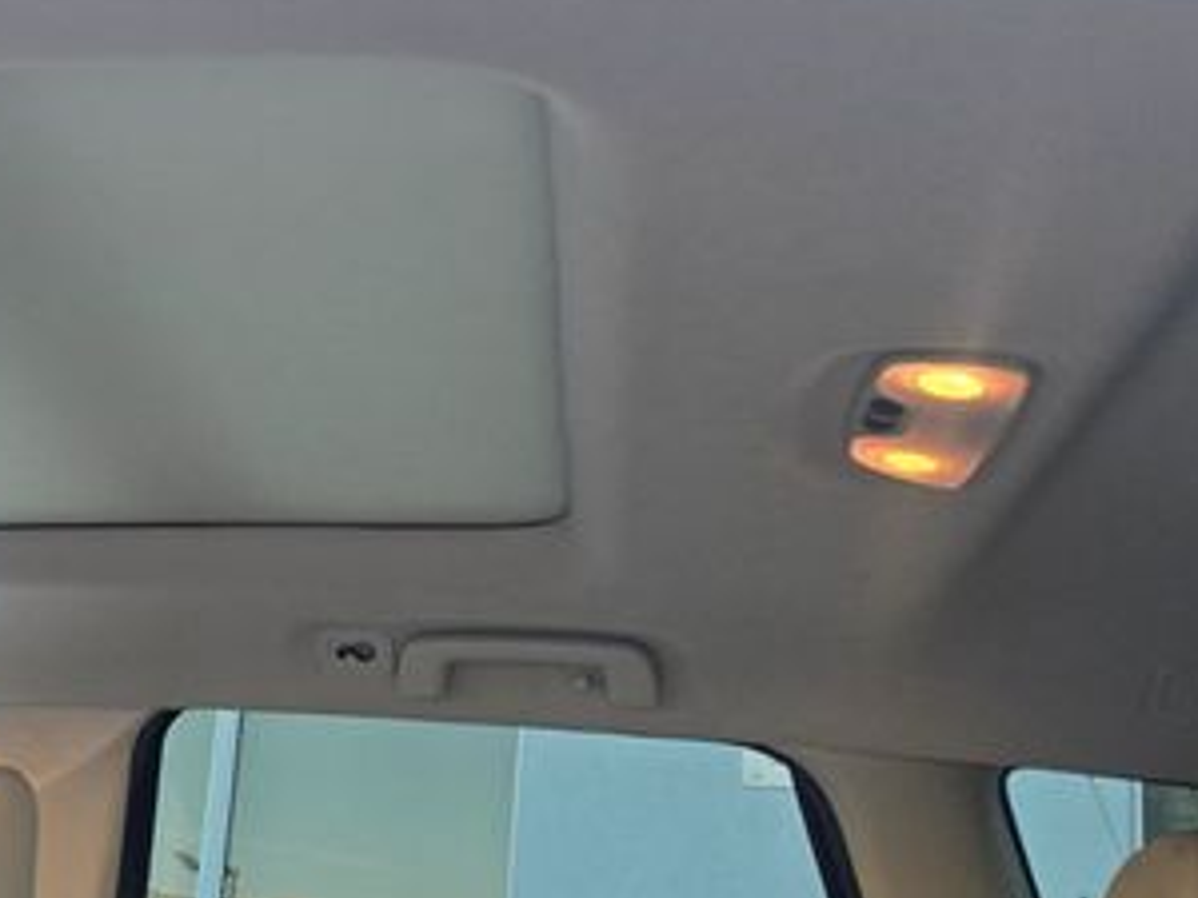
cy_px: 611
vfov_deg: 29.4
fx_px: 1696
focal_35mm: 49
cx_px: 264
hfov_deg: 37.7
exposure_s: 1/180
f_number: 1.7
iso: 100
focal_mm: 6.3
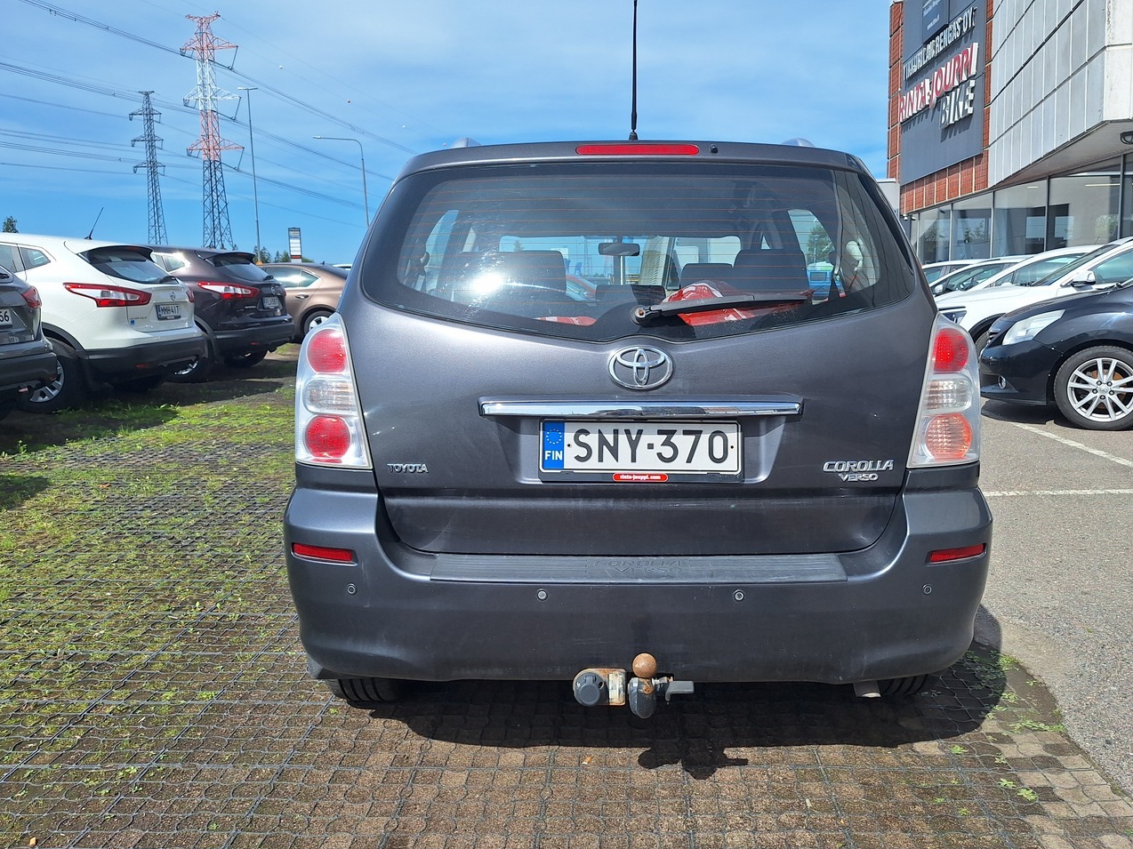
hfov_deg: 67.2
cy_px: 409
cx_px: 621
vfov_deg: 53.0
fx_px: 851
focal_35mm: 26
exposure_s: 1/3704
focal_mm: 5.54
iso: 40
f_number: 1.8
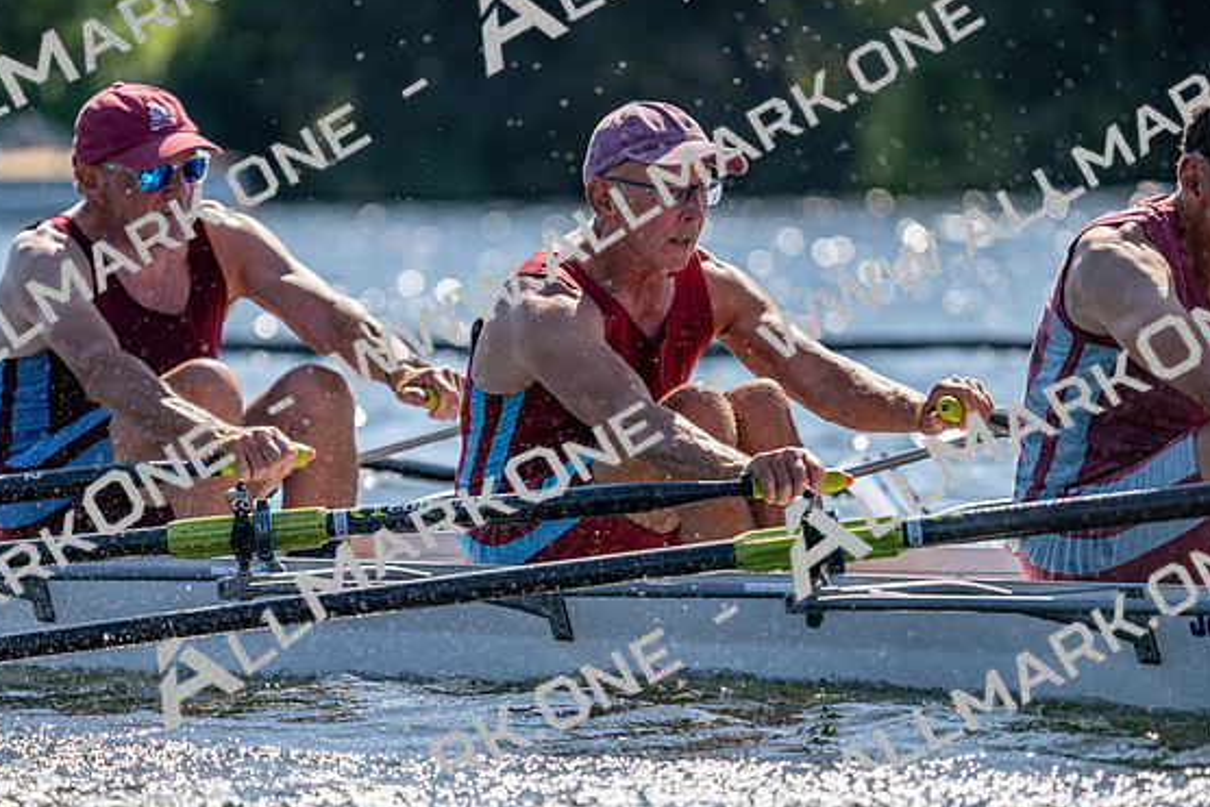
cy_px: 395
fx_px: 12069
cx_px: 598
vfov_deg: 3.8
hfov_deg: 5.7
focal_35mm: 359
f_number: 6.3
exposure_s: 1/1600
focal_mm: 344
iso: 250
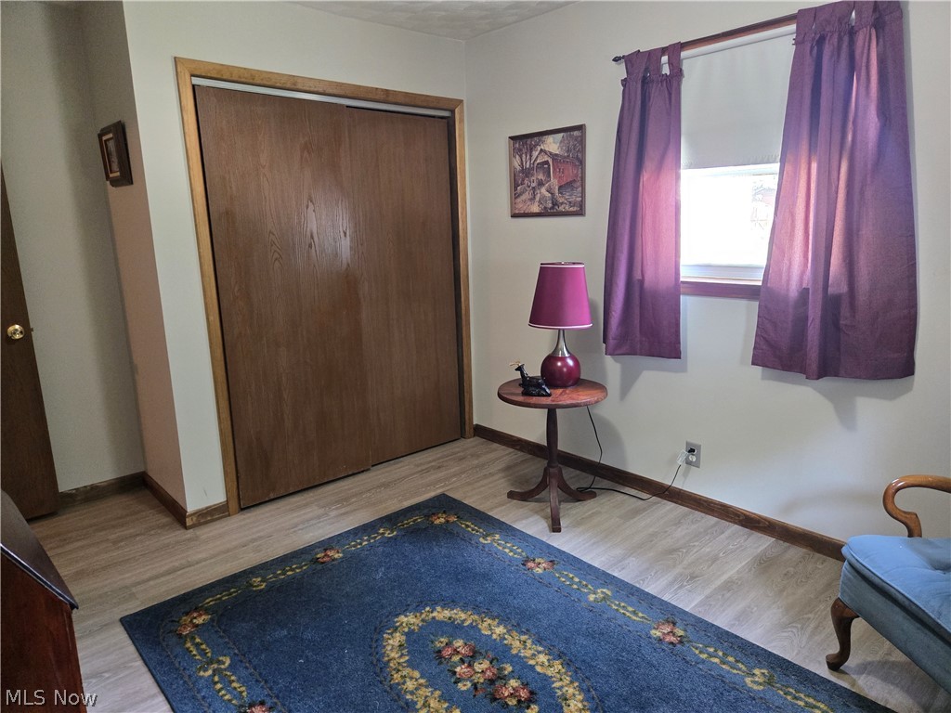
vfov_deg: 58.9
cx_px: 476
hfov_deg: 73.9
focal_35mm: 23
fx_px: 632
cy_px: 356
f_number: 1.8
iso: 640
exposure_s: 1/60
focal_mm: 5.4
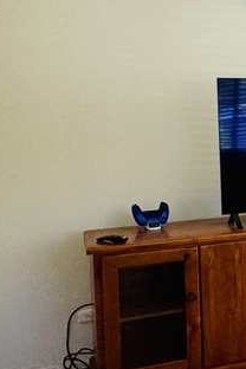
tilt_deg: -2.8
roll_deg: +1.4
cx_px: 558
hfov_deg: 14.4
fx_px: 717
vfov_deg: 28.8
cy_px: 144
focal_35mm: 70
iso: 160
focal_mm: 2.22
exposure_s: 1/50
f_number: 2.2
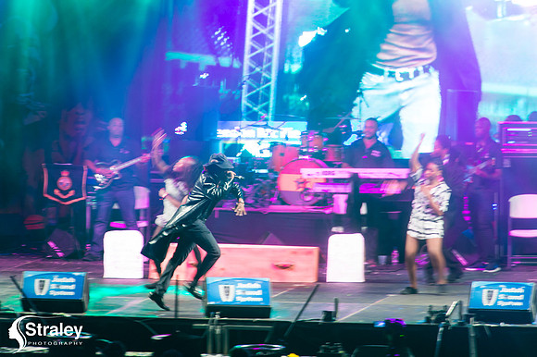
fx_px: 5069
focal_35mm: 340
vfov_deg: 4.0
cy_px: 178
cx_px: 268
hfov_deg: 6.1
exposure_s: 1/60
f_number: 5.6
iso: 2500
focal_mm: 340
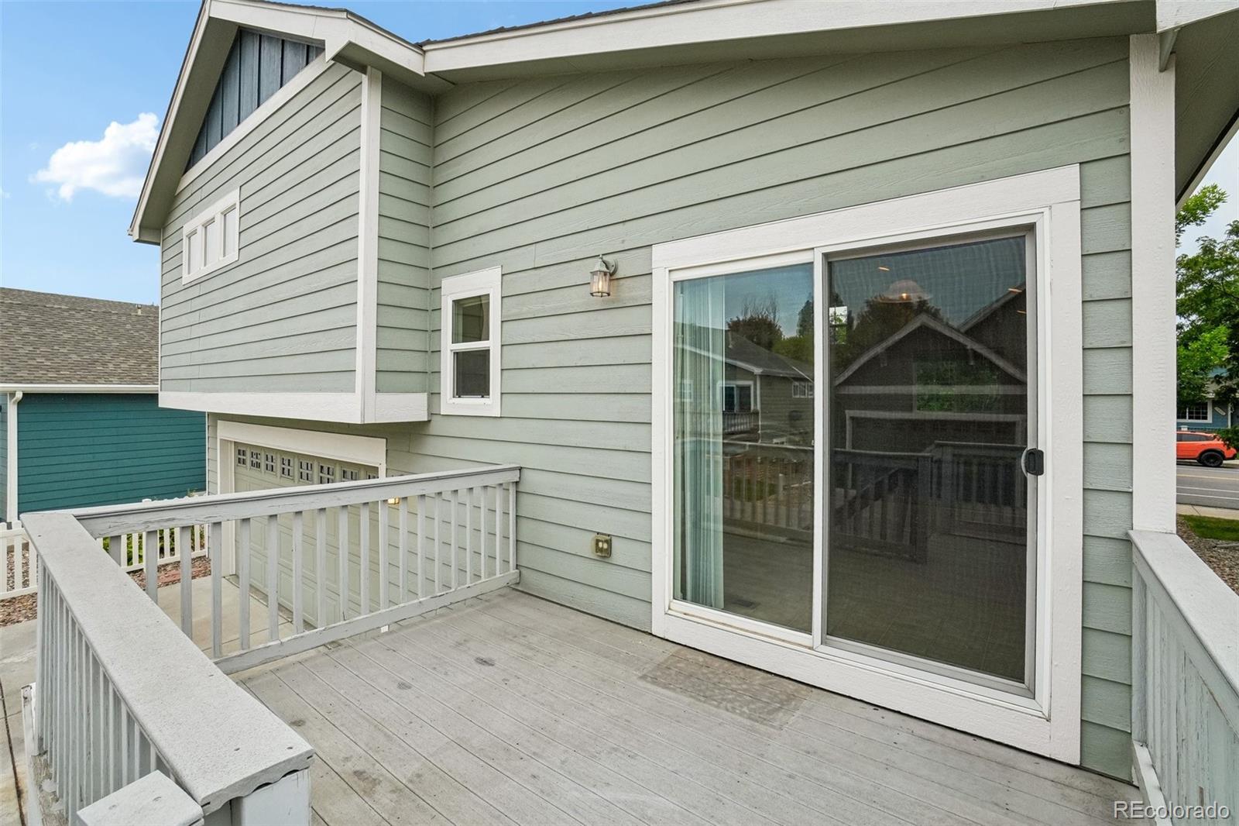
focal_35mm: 15
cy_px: 413
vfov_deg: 77.3
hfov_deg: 100.4
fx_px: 516
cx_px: 620
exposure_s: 1/1000
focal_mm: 10
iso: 400
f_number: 8
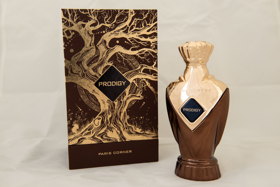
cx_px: 140
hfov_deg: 44.5
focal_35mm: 44
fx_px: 342
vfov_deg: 30.5
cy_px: 94
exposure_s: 1/80
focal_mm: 44
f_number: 8
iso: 400
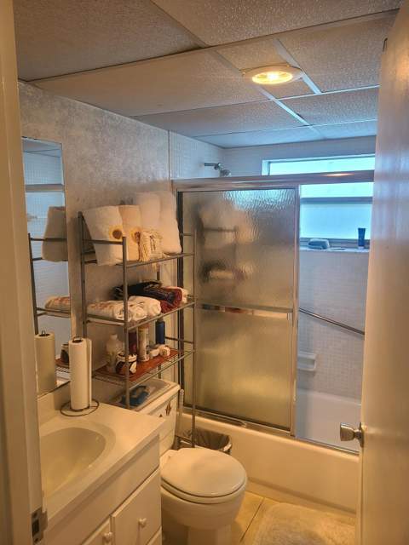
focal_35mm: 26
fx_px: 410
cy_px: 272
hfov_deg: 53.1
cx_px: 204
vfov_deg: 67.3
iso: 64
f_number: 1.8
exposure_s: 1/60
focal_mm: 5.4
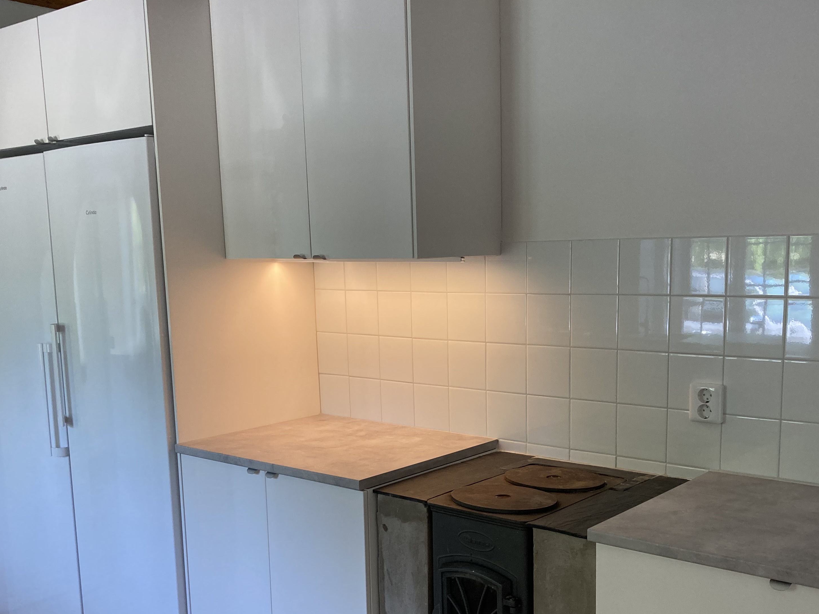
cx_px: 433
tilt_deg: -10.1
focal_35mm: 39
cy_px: 425
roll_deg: +0.9
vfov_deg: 36.3
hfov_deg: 47.8
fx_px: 923
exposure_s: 1/71
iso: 80
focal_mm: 3.99
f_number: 1.8
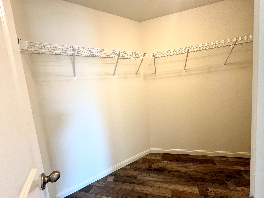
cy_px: 99
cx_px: 132
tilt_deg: -7.2
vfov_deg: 85.7
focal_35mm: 14
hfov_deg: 102.1
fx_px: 107
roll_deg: +5.5
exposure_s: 1/60
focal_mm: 2.22
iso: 200
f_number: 2.2
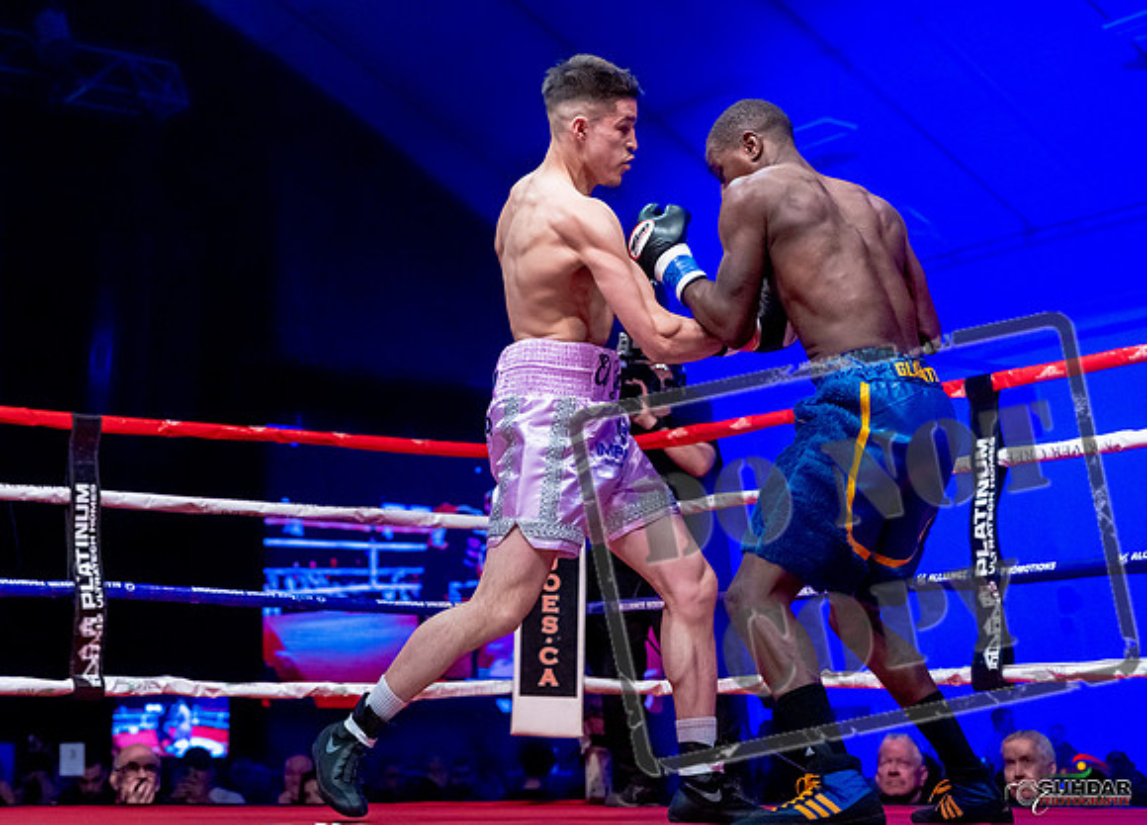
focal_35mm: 63
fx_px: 2050
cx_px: 378
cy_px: 312
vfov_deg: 22.7
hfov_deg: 31.0
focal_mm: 48
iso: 4000
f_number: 2.8
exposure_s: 1/1000
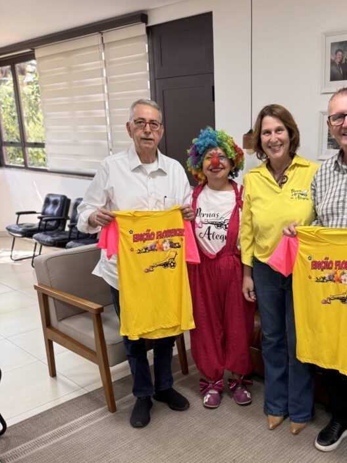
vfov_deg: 52.2
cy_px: 280
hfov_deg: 39.8
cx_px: 252
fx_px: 468
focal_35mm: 35
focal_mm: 6.76
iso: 125
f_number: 1.78
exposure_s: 1/60
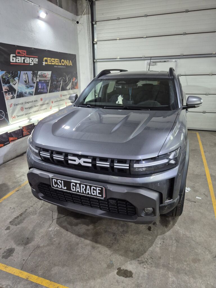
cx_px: 108
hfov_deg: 58.9
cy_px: 144
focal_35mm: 23
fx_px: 191
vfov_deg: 73.9
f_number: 1.8
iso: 200
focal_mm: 5.4
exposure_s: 1/100
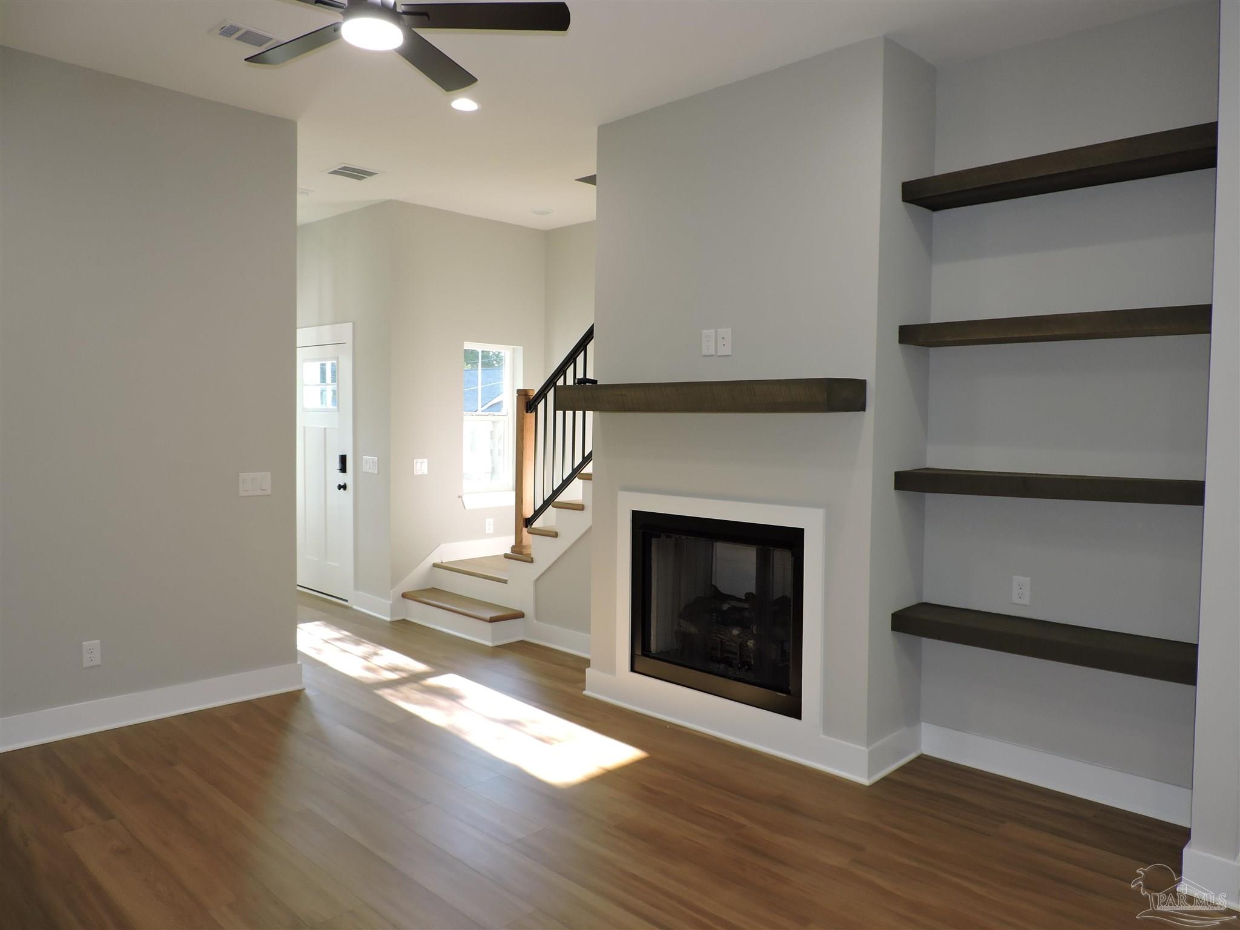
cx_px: 620
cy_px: 465
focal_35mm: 24
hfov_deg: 71.6
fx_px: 860
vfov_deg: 56.8
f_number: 3
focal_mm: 4.3
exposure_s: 1/40
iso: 125
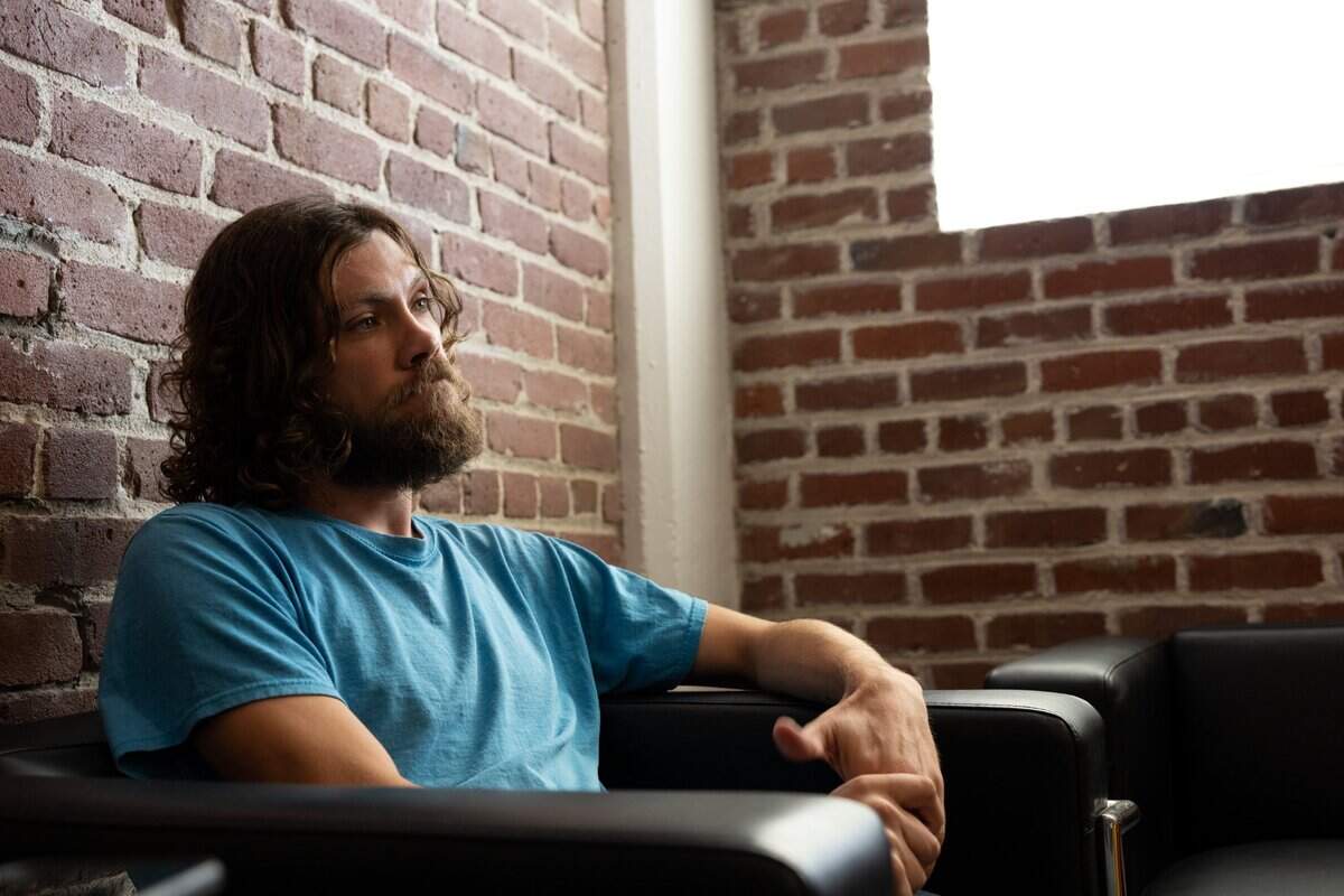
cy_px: 448
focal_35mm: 41
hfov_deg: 47.4
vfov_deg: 32.6
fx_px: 1531
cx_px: 672
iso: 640
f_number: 4
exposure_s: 1/125
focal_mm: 41
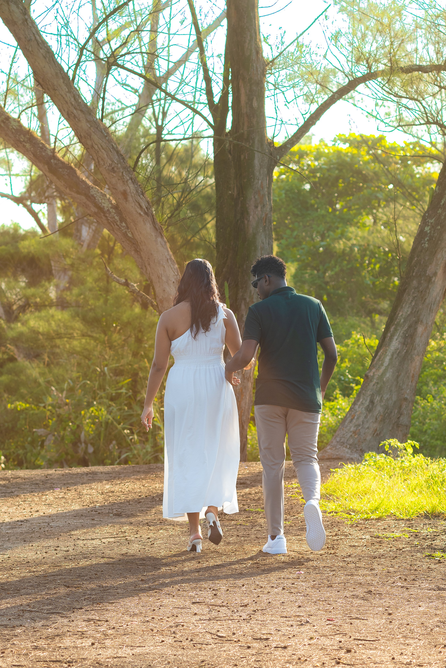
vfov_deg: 16.1
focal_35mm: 128
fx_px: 2369
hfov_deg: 10.8
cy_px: 334
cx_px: 223
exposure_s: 1/250
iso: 320
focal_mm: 85
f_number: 5.6
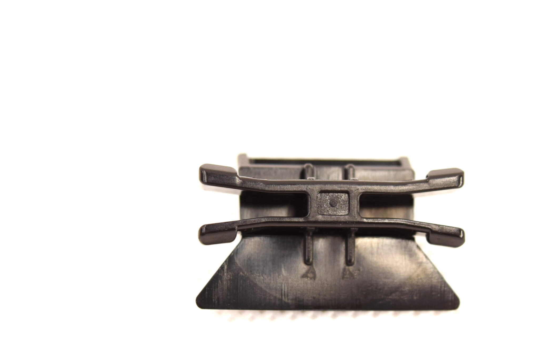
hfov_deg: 23.0
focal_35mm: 90
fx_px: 1354
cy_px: 215
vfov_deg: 14.5
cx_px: 324
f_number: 6.3
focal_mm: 48
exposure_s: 1/160
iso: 400
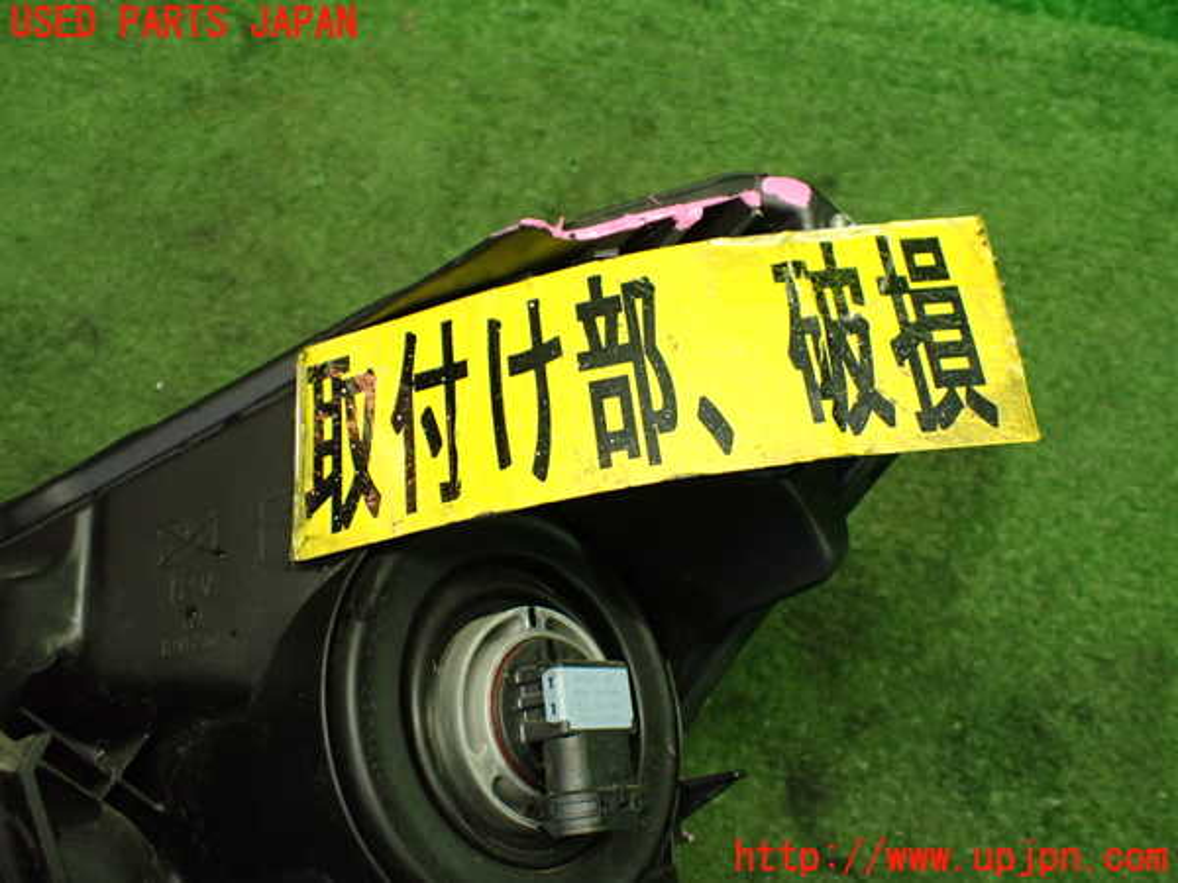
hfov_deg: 60.0
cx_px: 589
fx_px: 1021
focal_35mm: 30
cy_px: 442
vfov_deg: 46.8
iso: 640
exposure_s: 1/125
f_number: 2.3
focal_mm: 5.4
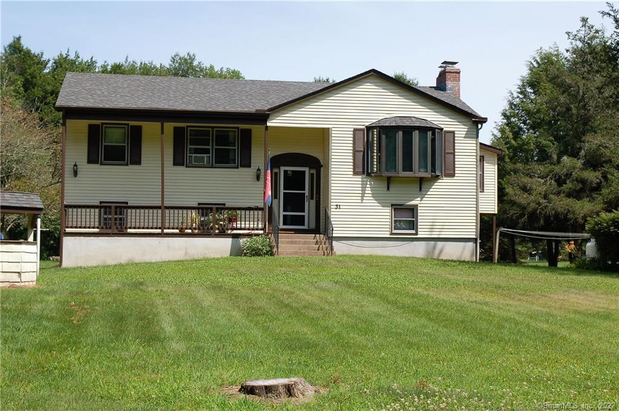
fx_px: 1030
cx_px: 310
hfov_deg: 33.4
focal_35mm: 60
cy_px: 206
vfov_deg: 22.6
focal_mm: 40
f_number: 9
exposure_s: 1/320
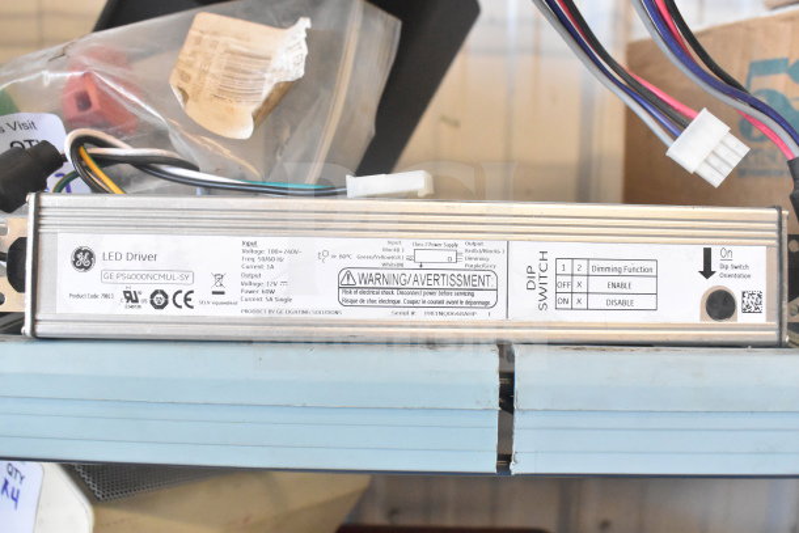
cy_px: 266
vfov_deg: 40.0
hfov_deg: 57.2
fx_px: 733
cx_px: 400
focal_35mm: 33
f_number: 8
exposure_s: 1/250
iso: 6400
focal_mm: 22
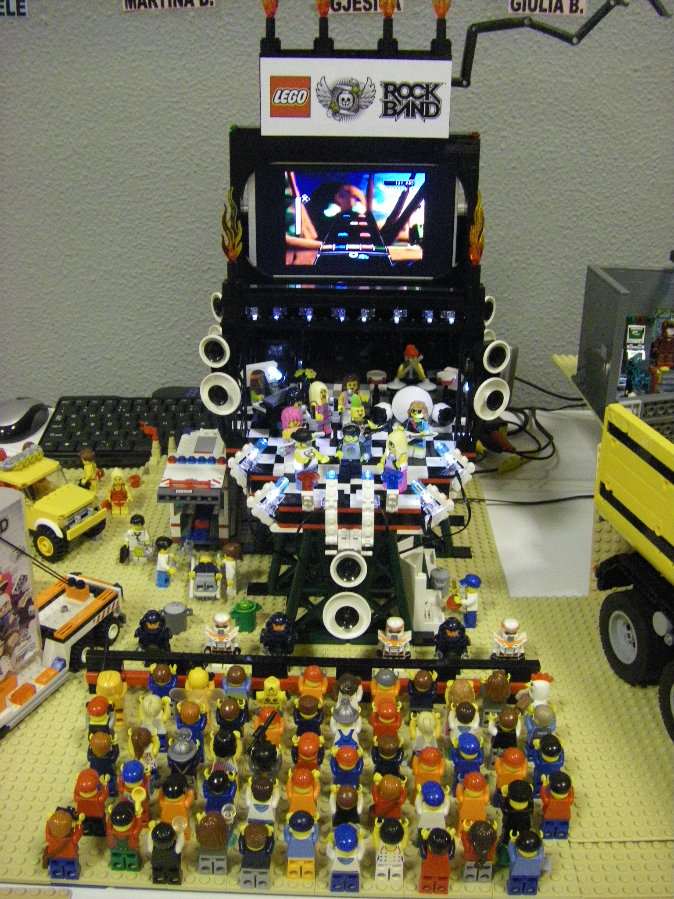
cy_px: 450
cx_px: 337
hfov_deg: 37.7
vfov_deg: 49.0
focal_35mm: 38
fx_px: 987
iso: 800
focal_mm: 6.3
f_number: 3.5
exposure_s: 1/20
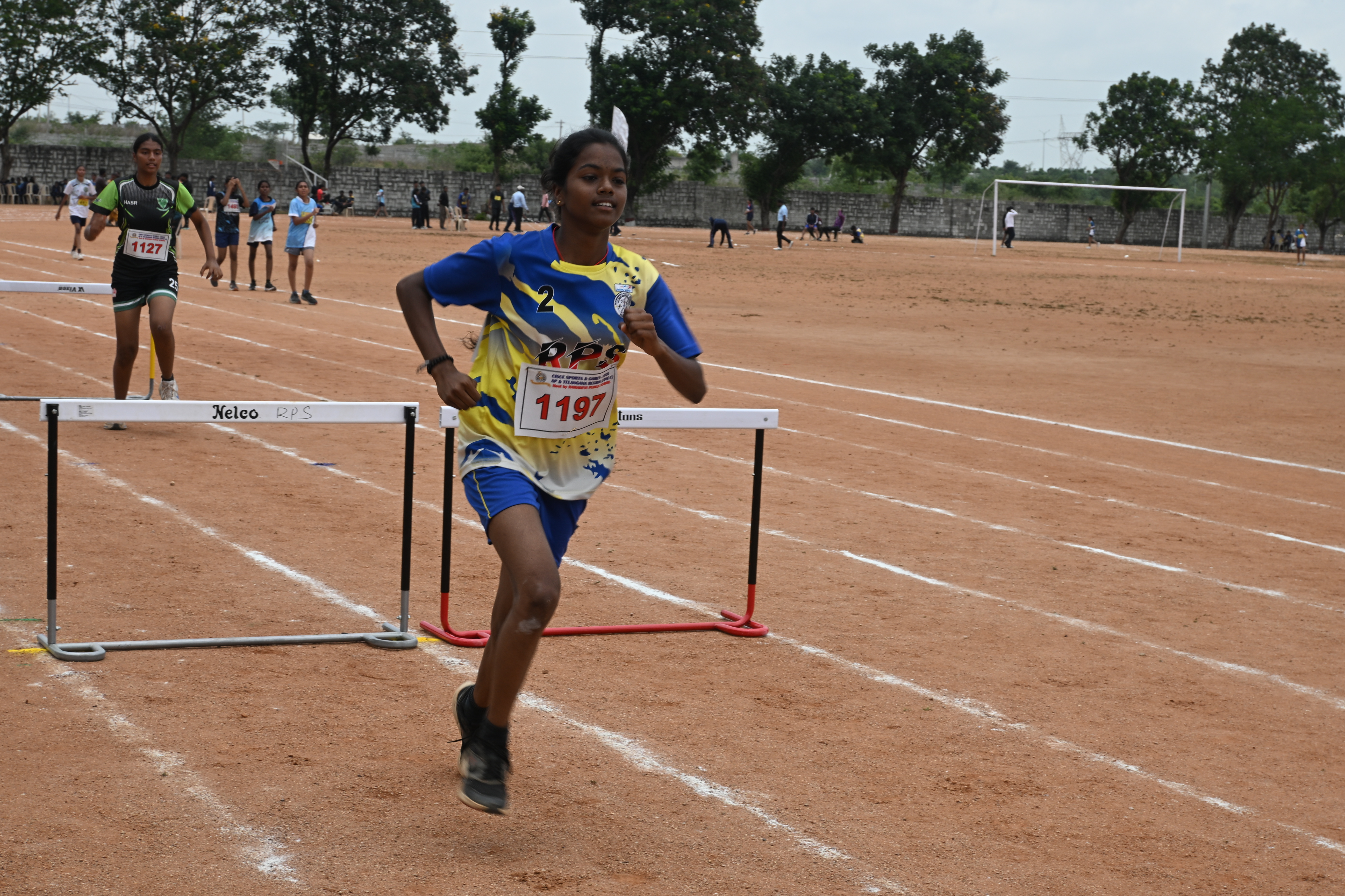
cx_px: 672
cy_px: 448
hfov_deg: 43.0
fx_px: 1709
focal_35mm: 46
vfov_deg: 29.4
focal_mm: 30.5
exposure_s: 1/250
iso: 100
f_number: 8
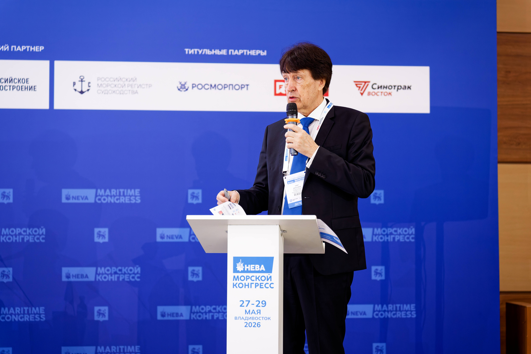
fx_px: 1106
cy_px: 177
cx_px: 266
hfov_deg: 27.0
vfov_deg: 18.2
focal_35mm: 75
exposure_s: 1/200
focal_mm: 75
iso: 1600
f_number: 2.8
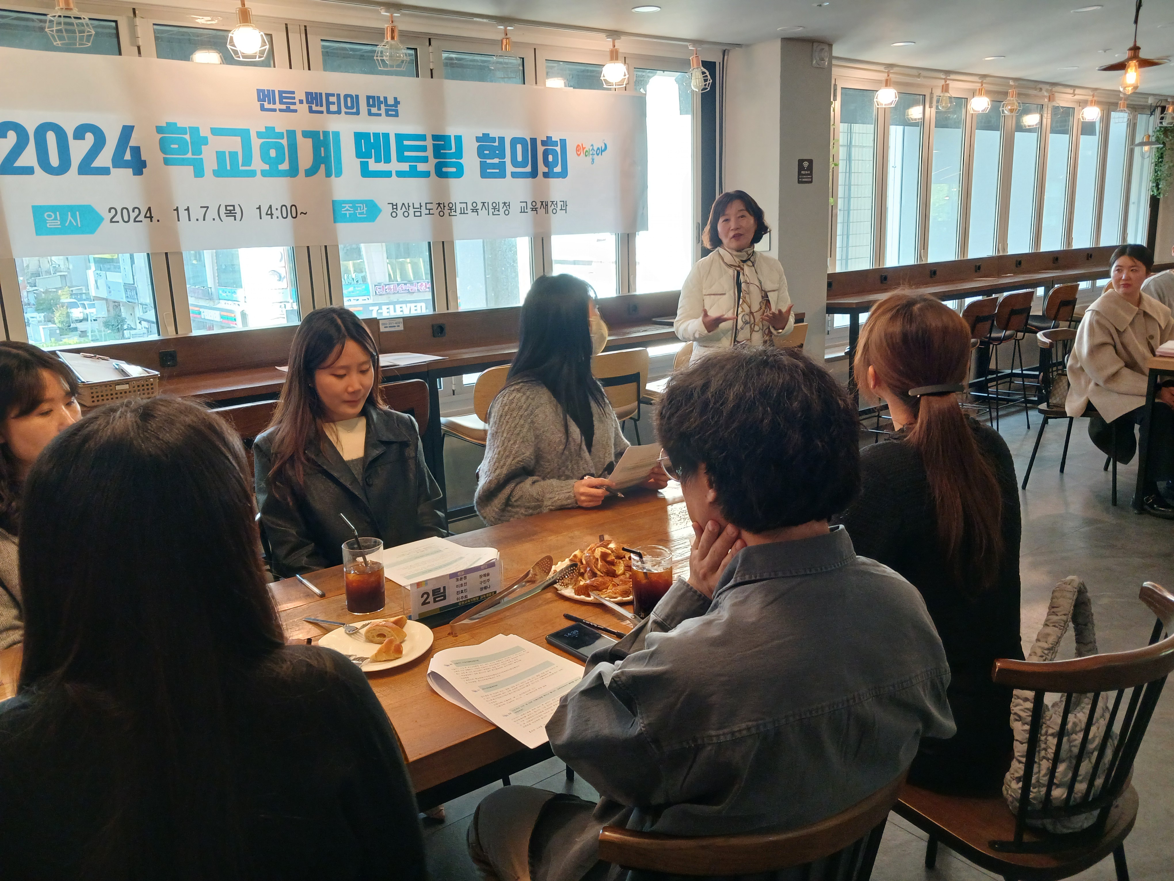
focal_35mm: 27
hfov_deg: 65.3
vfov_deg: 51.4
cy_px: 440
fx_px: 916
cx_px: 587
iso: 250
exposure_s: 1/60
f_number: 1.8
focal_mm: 4
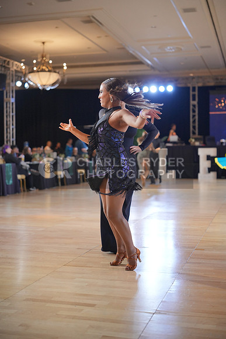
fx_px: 471
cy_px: 170
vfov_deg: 39.6
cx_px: 113
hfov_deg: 27.0
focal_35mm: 50
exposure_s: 1/500
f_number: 2
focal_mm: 50
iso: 1600
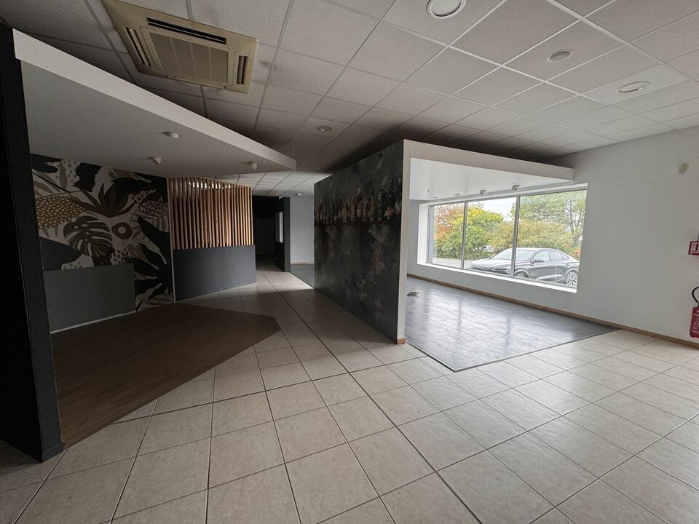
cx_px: 350
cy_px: 262
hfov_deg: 102.1
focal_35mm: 14
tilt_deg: -6.7
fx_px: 283
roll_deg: +0.6
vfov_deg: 85.7
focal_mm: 2.22
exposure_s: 1/99
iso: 80
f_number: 2.2
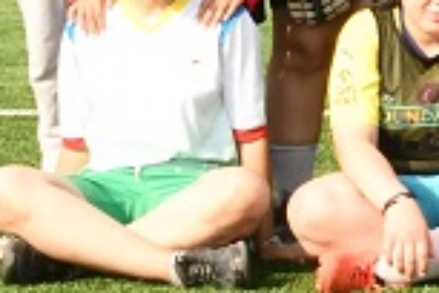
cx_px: 1003
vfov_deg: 5.5
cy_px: -404
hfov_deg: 8.0
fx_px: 2951
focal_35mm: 242
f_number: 22
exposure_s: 1/250
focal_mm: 32
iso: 3200
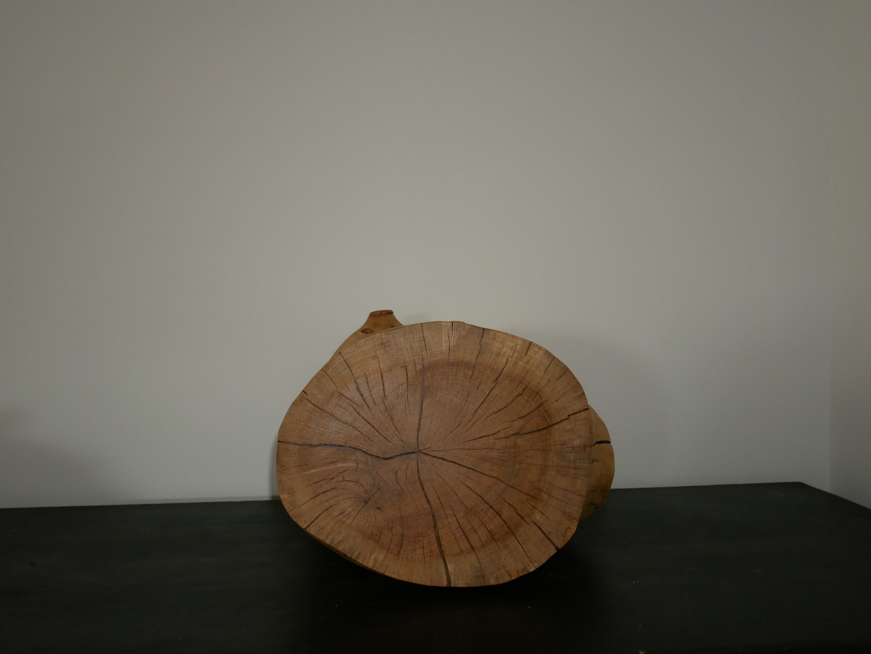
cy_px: 327
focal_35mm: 32
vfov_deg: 44.2
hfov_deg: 56.8
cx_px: 436
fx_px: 805
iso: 800
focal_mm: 16
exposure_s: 1/60
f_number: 4
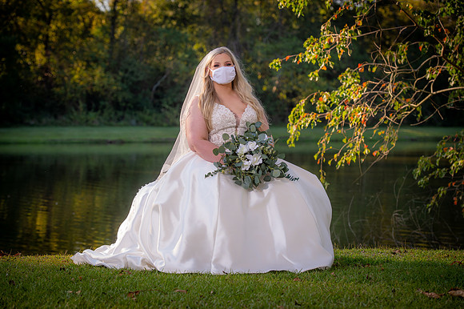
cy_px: 154
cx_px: 232
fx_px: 1262
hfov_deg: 20.8
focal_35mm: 98
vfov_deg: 13.9
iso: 125
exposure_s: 1/160
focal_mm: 98
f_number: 5
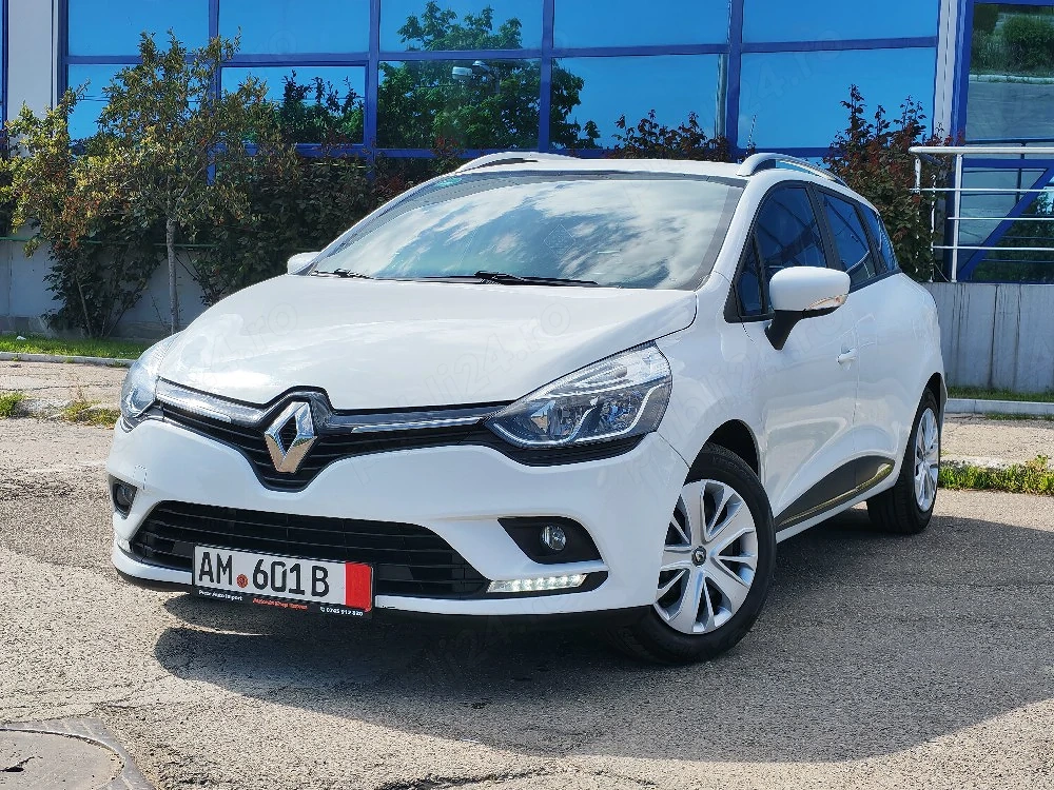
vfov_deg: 24.4
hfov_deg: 32.2
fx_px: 1827
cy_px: 395
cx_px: 527
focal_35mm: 60
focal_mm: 6.12
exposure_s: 1/1111
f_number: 1.9
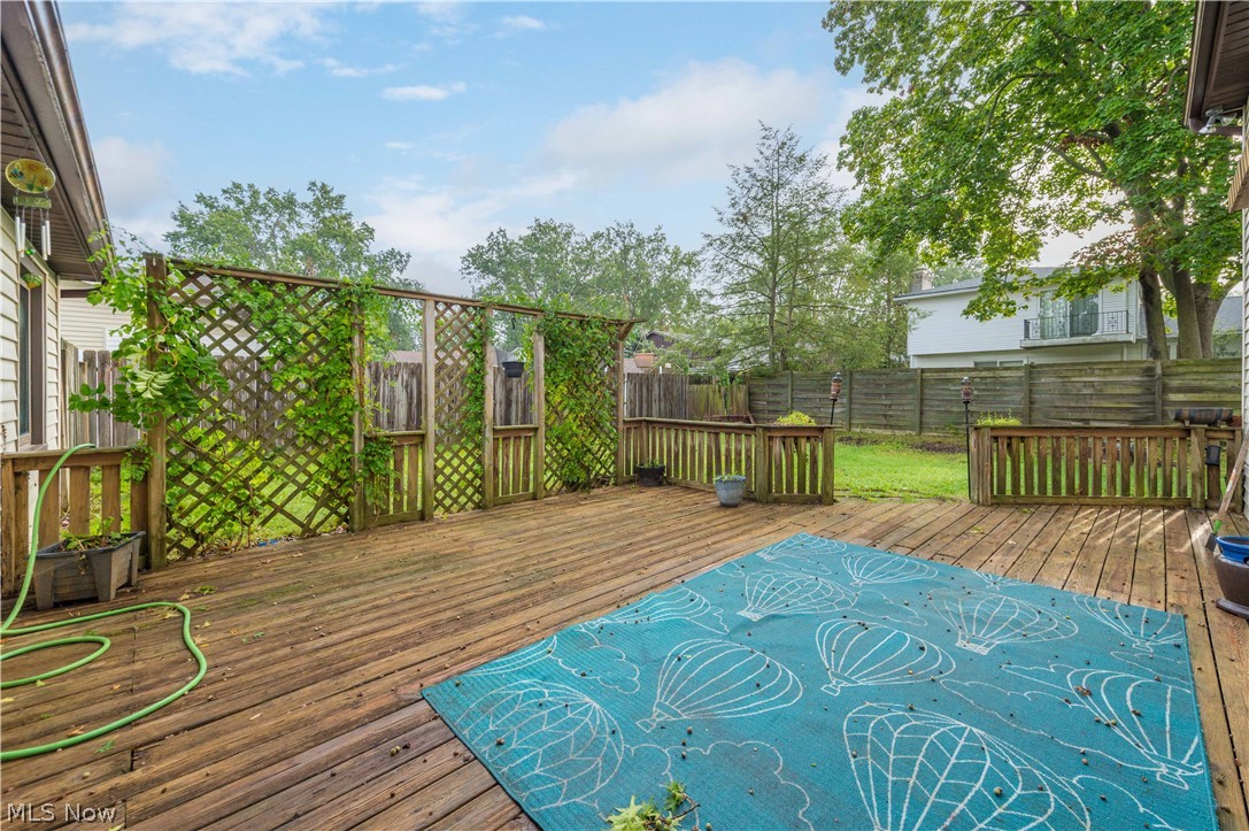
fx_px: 485
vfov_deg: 81.1
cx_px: 624
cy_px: 416
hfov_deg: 104.3
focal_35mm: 14
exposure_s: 1/160
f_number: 8
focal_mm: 14
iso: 200
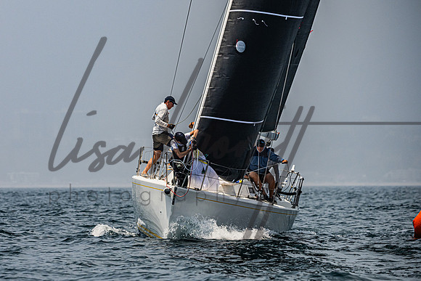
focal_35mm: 301
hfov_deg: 6.8
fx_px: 3525
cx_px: 137
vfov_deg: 4.6
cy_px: 153
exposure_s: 1/6400
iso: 400
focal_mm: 220
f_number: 6.3
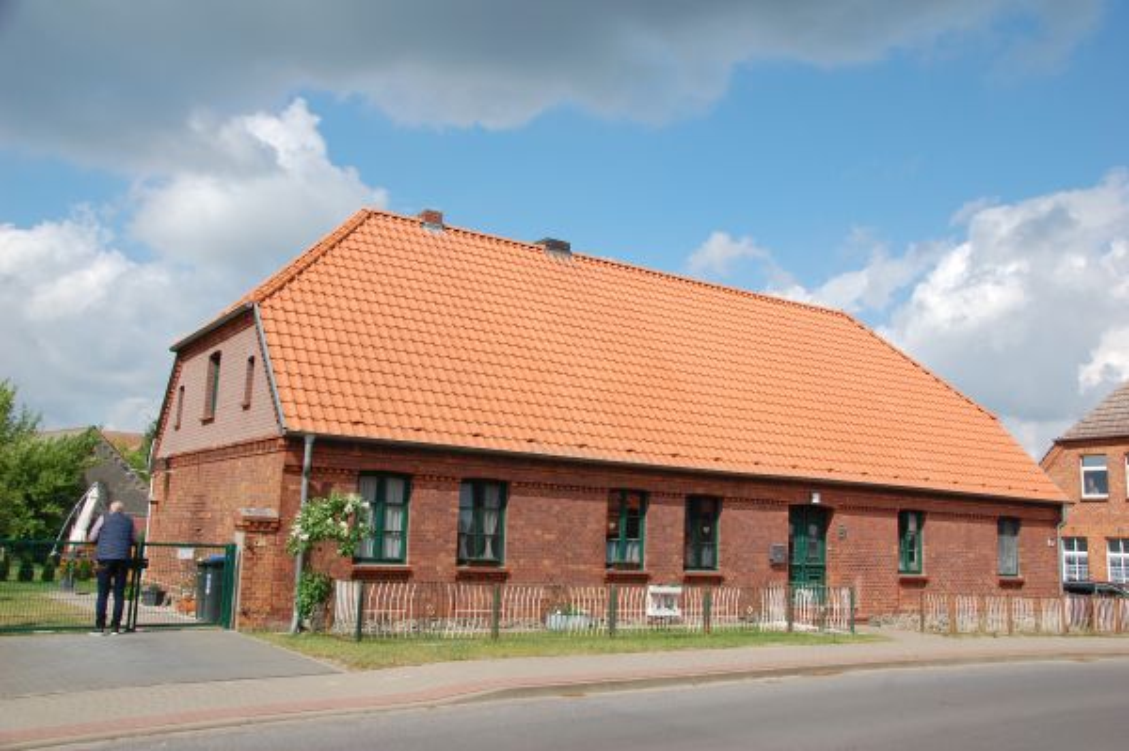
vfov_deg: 39.9
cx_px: 564
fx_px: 1034
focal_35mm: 33
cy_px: 376
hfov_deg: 57.3
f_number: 9
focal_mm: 22
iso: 200
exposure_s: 1/320
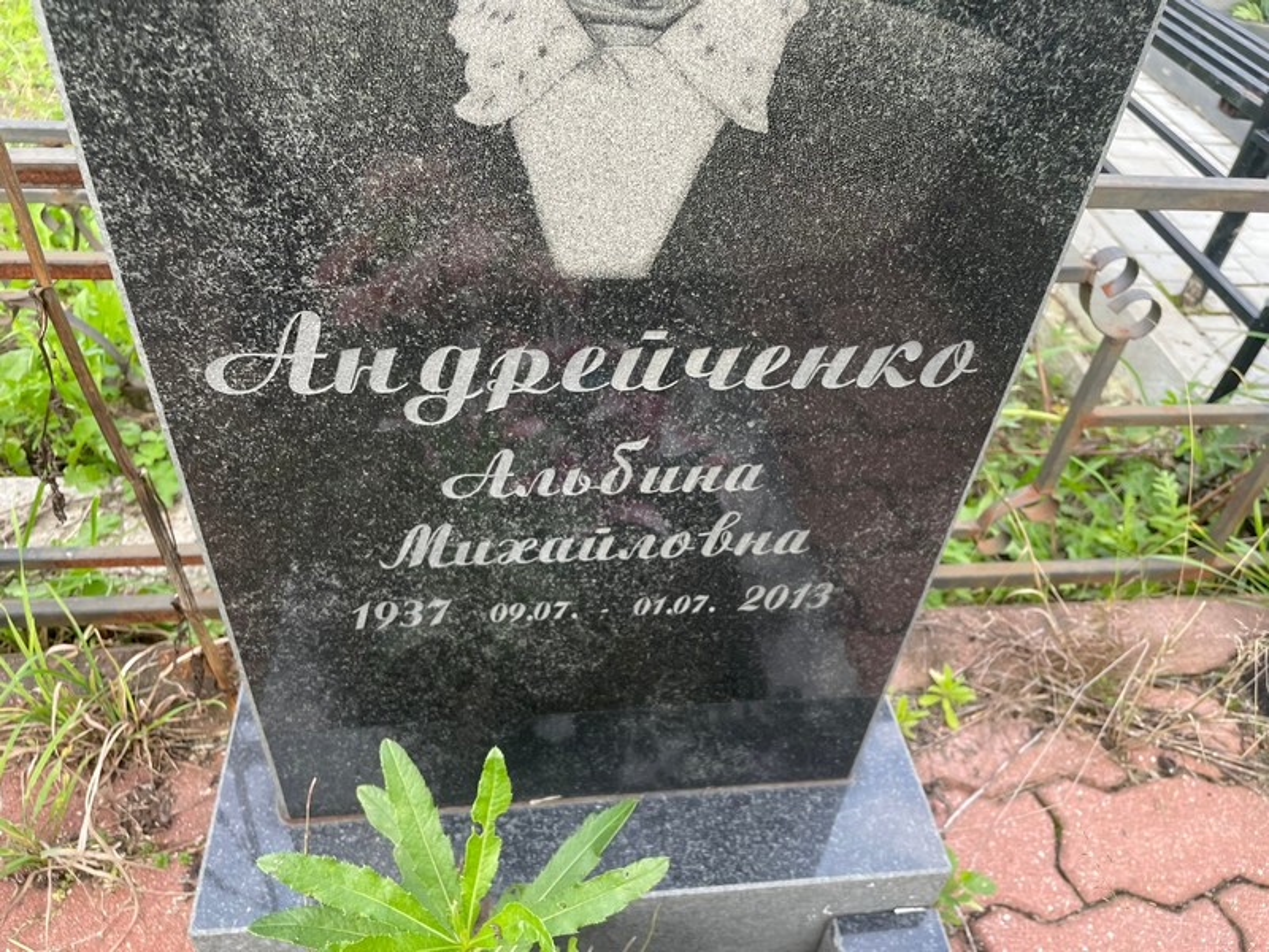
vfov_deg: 53.1
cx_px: 634
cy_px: 476
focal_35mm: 26
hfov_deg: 67.3
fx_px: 953
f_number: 1.6
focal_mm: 4.2
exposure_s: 1/187
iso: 32
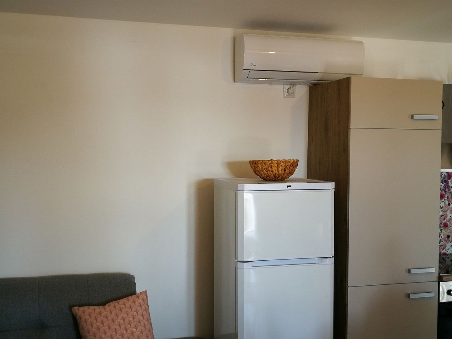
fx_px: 535
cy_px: 170
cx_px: 226
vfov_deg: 35.1
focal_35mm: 41
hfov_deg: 45.8
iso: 160
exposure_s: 1/60
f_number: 2.2
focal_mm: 3.95
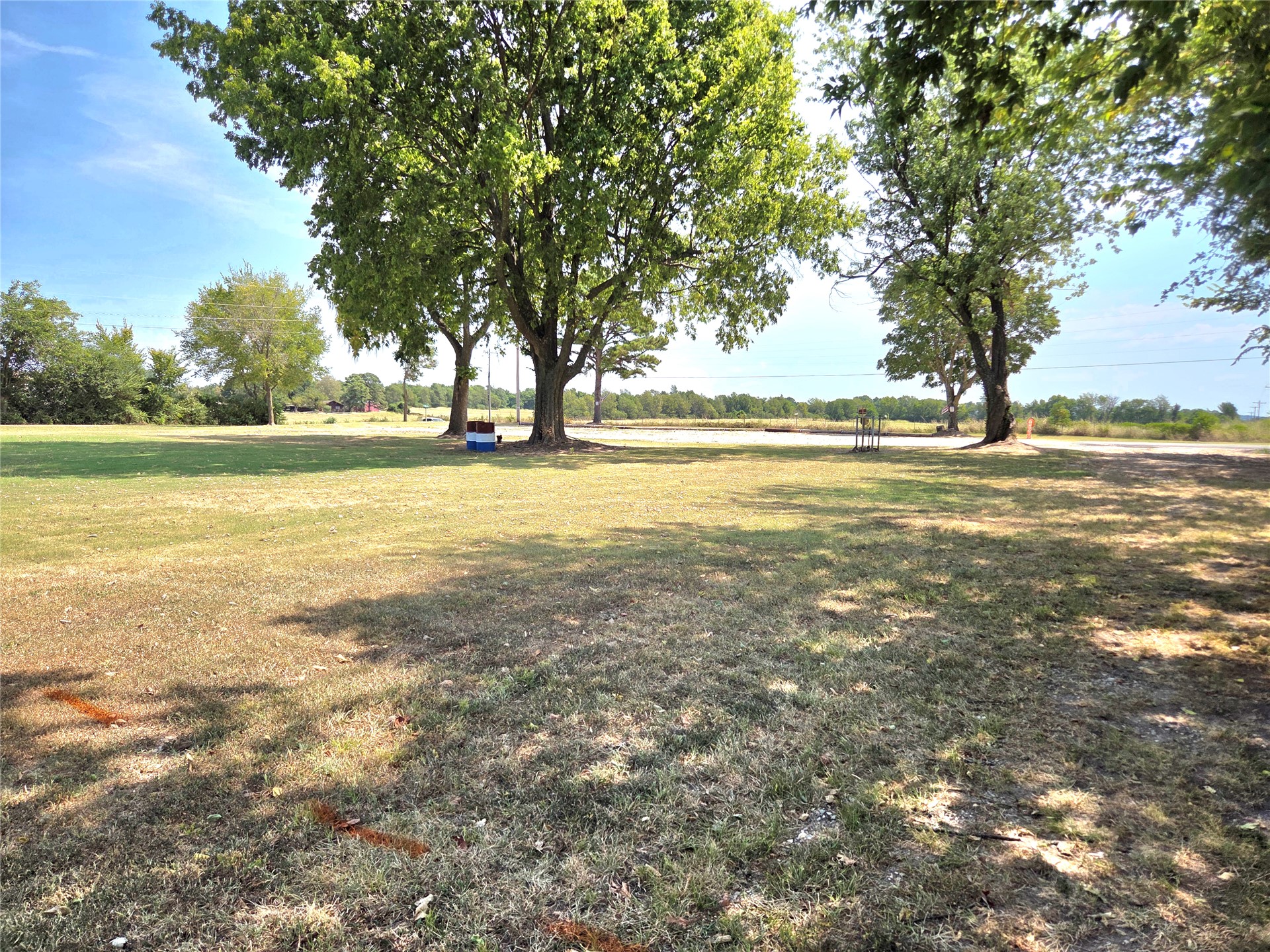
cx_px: 635
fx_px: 844
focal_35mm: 23
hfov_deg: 73.9
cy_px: 476
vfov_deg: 58.9
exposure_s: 1/3333
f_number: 1.8
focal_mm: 5.4
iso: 80
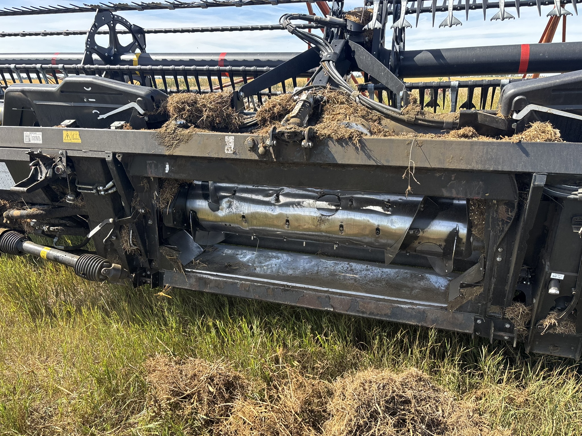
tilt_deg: -18.3
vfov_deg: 53.1
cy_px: 218
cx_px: 291
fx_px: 437
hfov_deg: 67.3
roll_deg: -0.4
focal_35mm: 26
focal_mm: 5.96
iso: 50
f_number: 1.6
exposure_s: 1/622
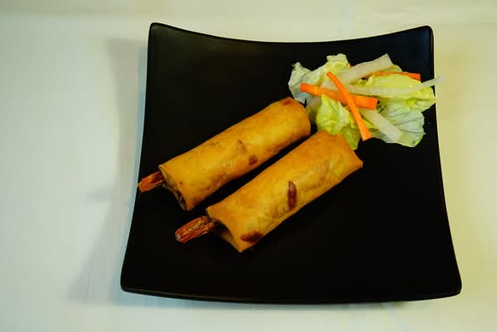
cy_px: 171
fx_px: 704
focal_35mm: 51
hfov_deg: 38.8
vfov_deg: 26.5
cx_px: 279
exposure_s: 1/2
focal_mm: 45
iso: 50
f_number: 8
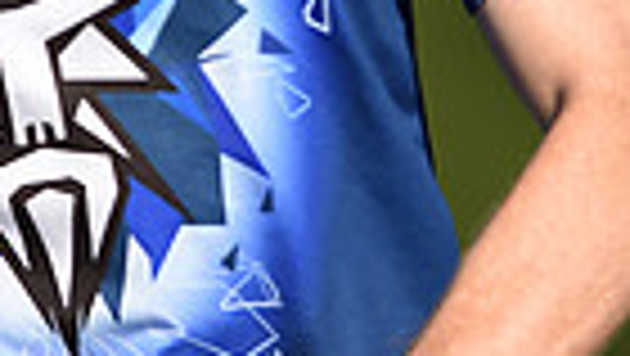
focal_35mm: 1734
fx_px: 28989
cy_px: -246
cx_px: 248
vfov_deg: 0.7
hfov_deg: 1.2
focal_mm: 400
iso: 100
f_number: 3.5
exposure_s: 1/2000
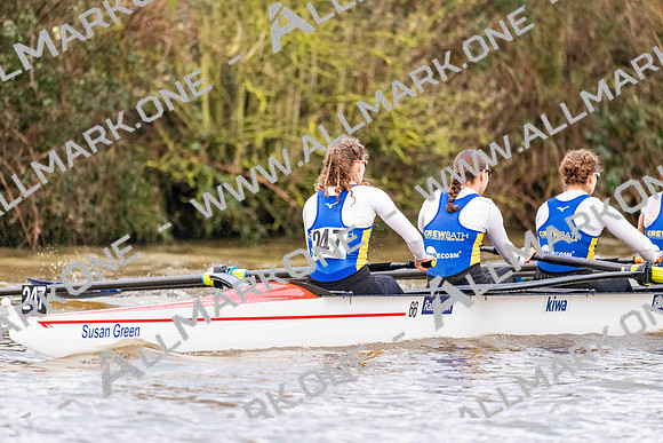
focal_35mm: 400
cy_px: 222
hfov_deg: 5.2
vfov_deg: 3.4
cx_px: 332
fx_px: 7368
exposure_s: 1/1600
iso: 7200
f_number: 4.5
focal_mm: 400
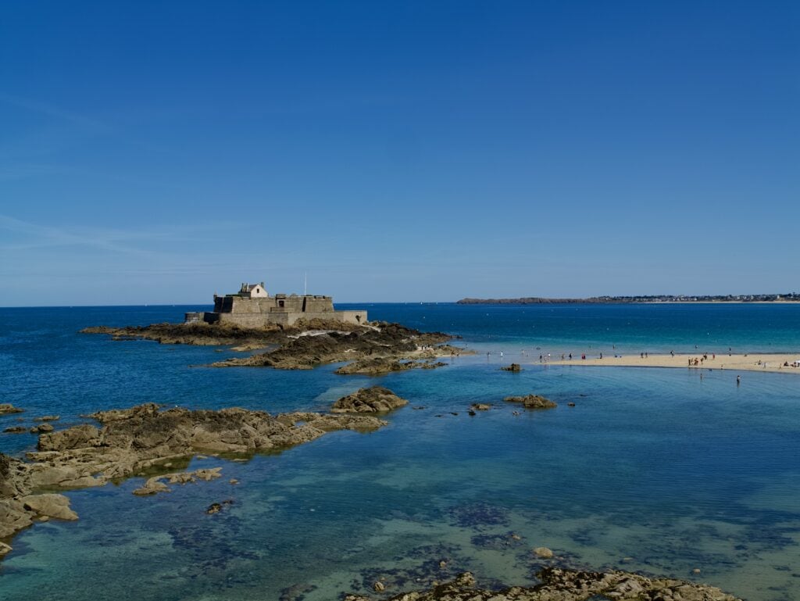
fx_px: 879
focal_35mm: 38
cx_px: 400
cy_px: 300
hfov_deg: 49.0
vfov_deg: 37.8
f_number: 7.1
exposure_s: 1/500
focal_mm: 19
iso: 100
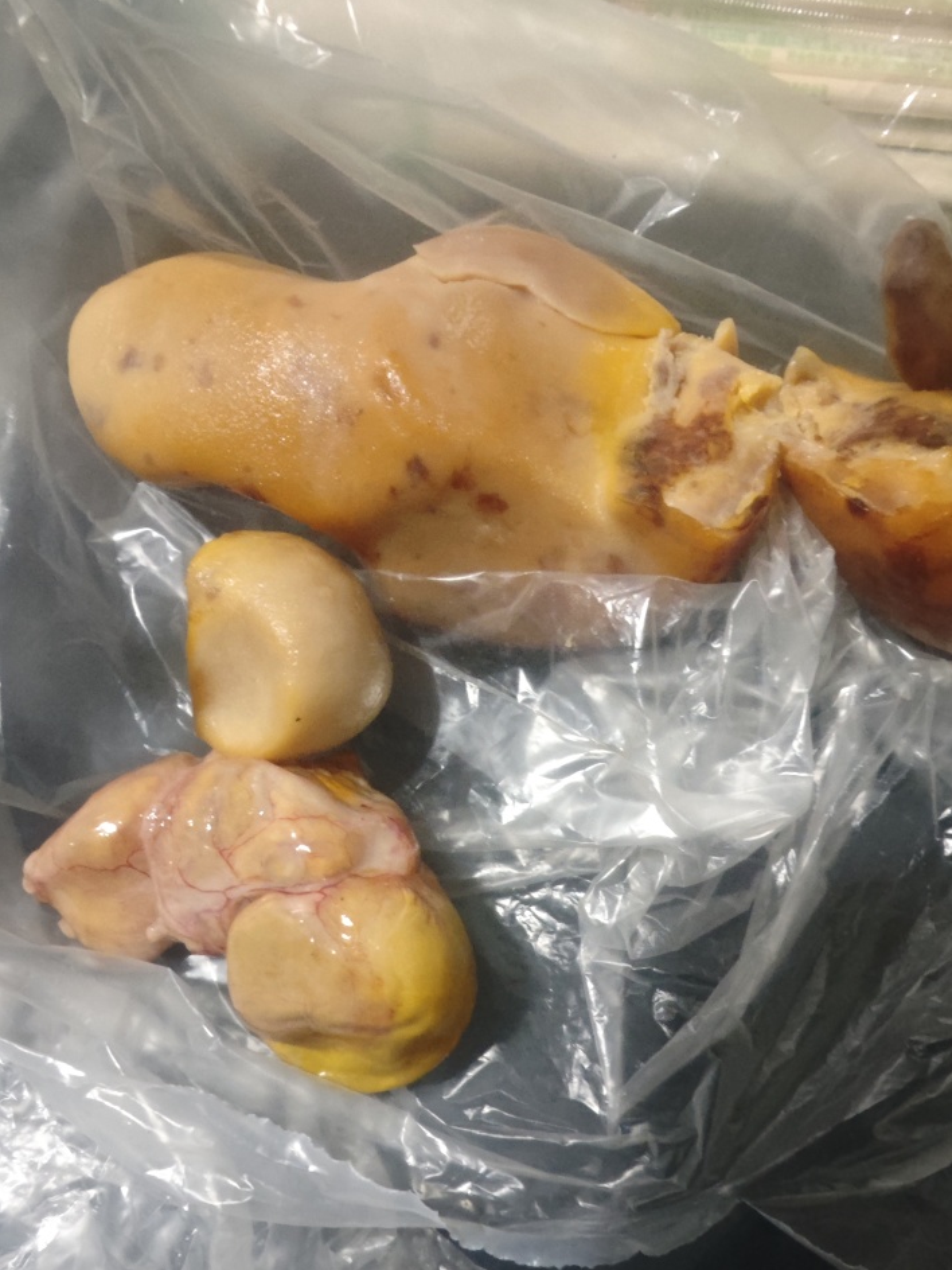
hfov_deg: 53.0
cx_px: 514
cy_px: 615
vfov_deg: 67.3
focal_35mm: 26
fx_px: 953
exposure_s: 1/16.7
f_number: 1.8
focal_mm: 2.03
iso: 1000
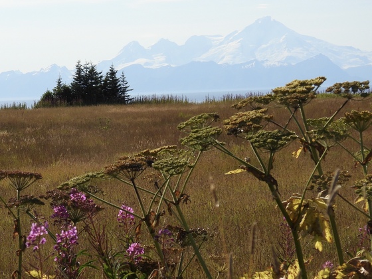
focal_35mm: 105
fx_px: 1128
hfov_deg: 18.7
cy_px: 140
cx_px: 186
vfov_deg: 14.1
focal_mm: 18.7
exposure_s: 1/1250
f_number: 4
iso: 100
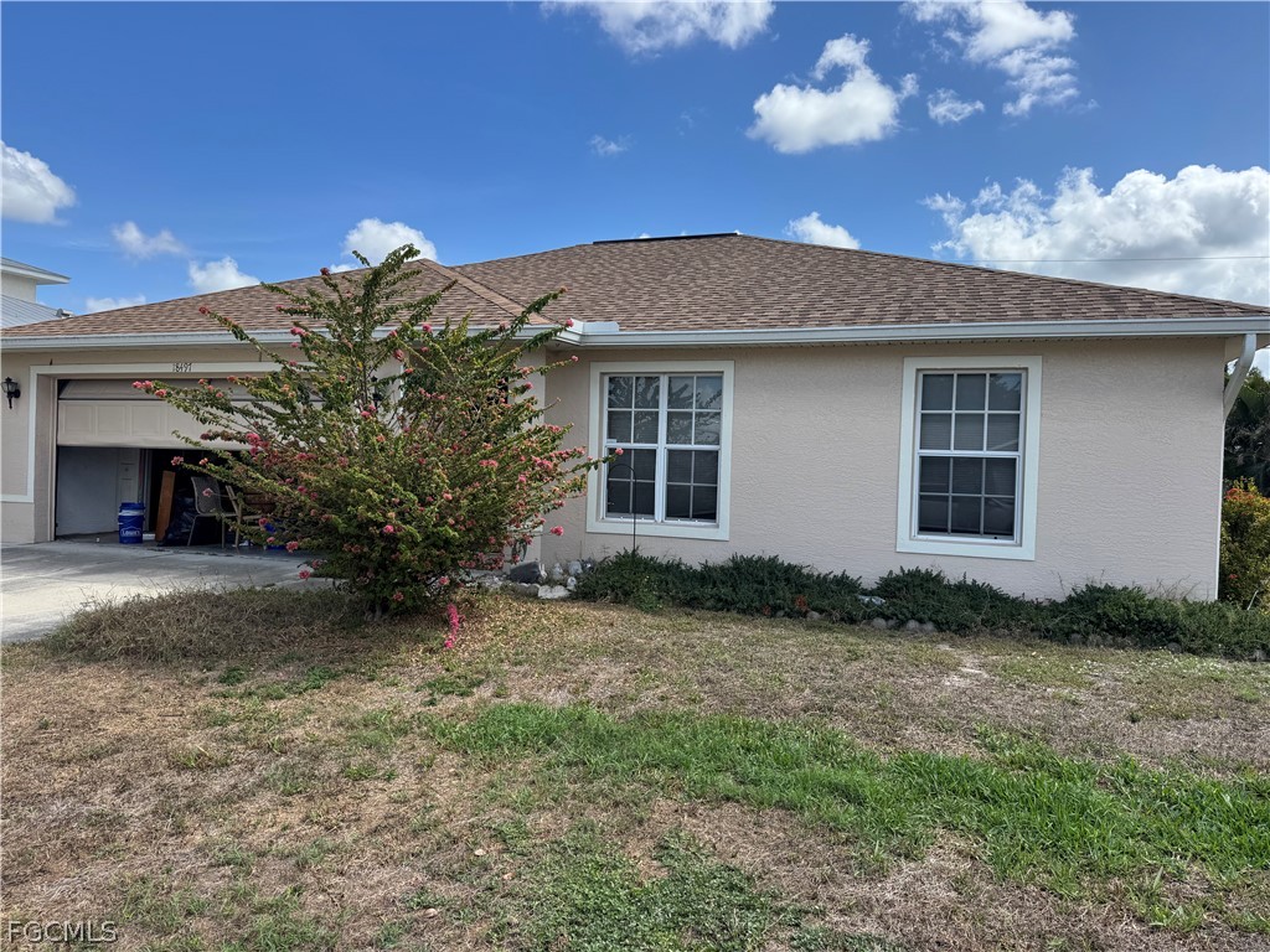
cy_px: 476
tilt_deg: -1.4
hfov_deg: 71.6
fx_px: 881
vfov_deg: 56.8
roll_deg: -1.6
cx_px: 635
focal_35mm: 24
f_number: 1.78
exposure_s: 1/2833
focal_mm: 6.76
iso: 80
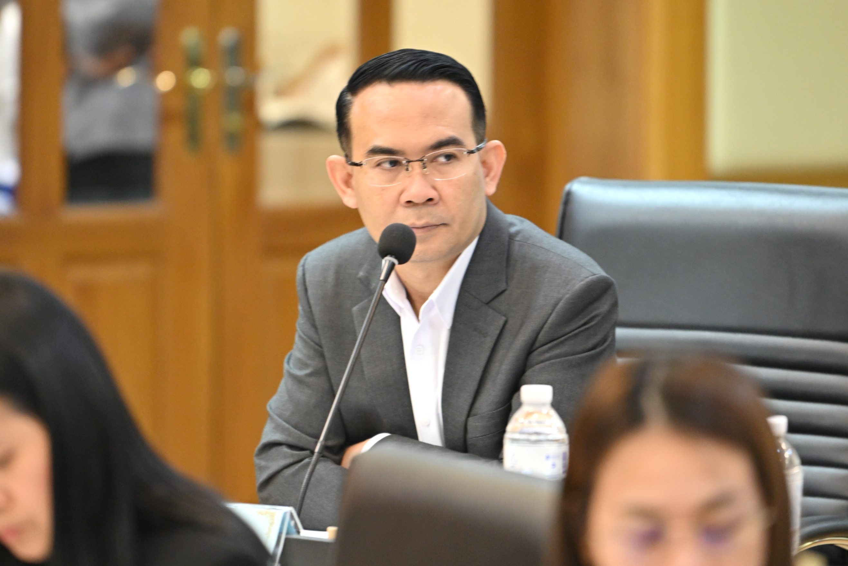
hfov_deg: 10.3
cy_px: 283
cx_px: 424
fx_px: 4711
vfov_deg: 6.9
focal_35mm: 200
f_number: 2.8
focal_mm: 200
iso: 1600
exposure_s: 1/125
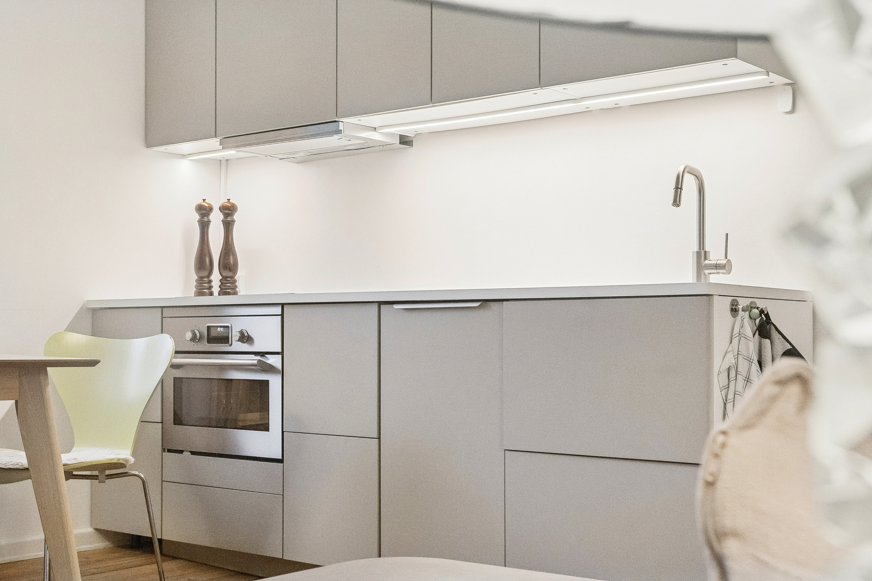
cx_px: 436
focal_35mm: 48
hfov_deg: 41.1
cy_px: 290
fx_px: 1163
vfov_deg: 28.1
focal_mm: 32
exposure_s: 1/50
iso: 800
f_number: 8
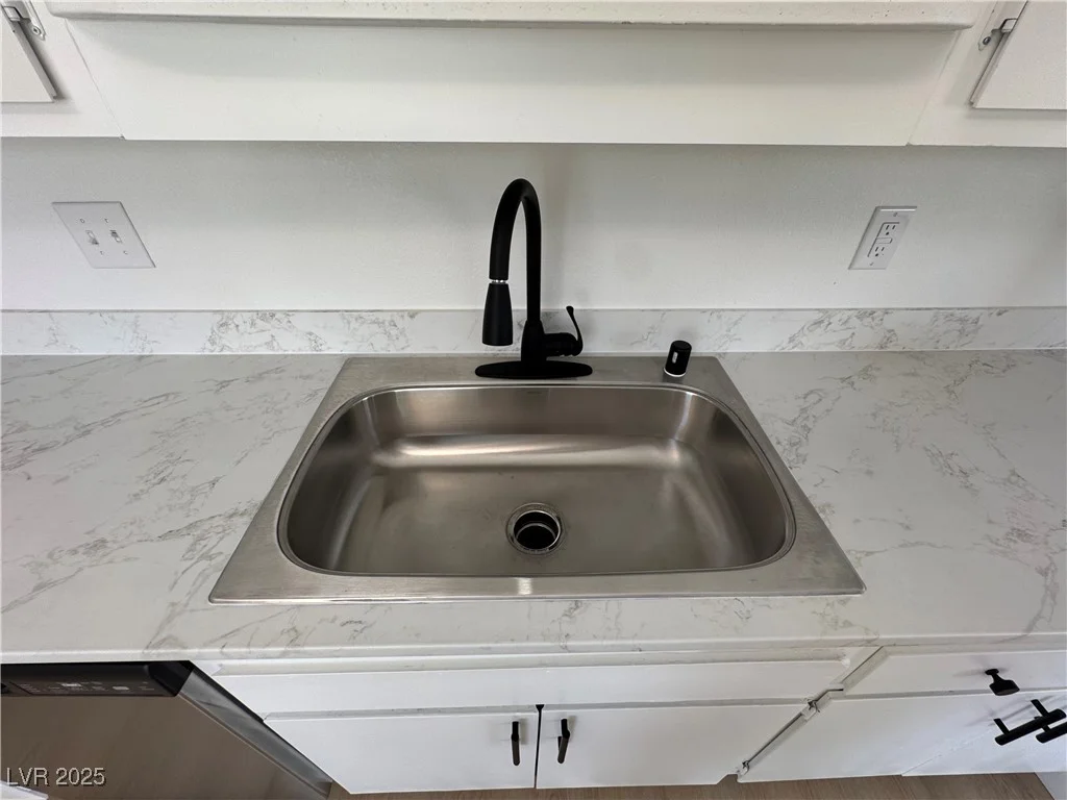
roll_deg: -1.0
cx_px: 534
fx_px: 432
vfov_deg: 85.7
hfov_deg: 102.1
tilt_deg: -37.4
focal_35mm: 14
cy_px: 400
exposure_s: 1/120
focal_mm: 2.22
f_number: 2.2
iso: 50
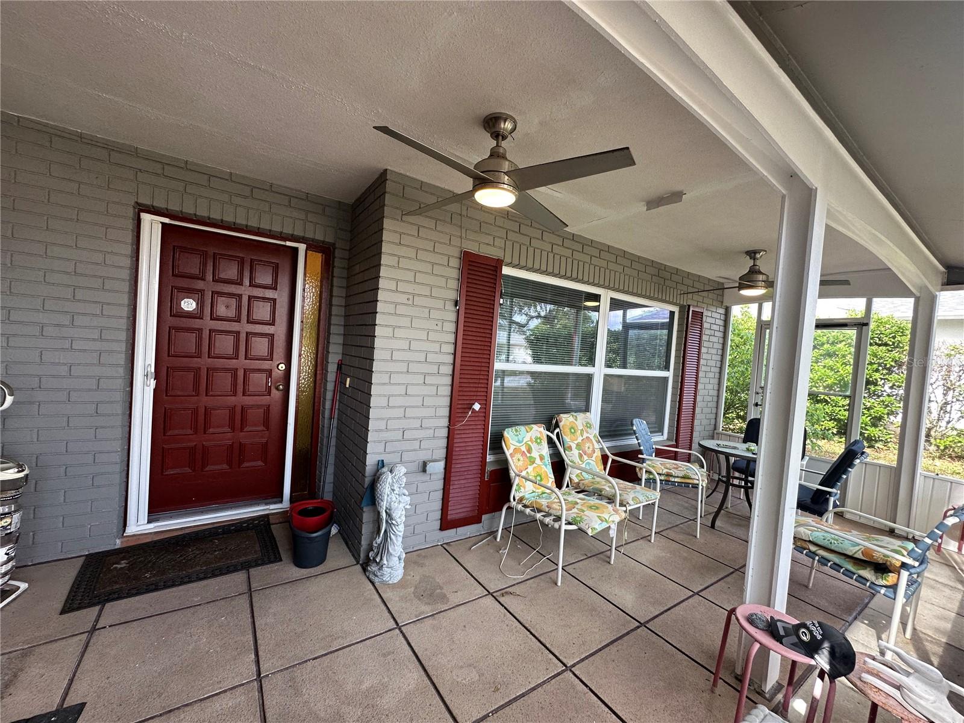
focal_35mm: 14
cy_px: 362
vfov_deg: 85.7
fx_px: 390
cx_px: 482
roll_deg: -4.7
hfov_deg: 102.1
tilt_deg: -2.1
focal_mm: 2.22
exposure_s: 1/120
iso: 125
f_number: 2.2
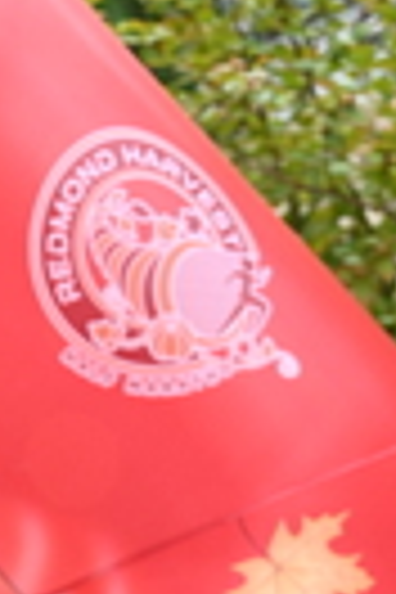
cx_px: -178
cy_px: 900
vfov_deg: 5.7
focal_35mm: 355
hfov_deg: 3.9
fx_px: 5857
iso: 640
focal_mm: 85
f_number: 2.8
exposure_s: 1/2000
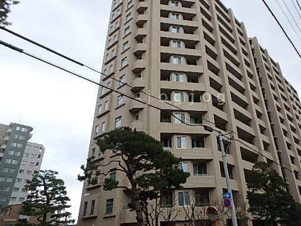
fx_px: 235
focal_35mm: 27
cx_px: 187
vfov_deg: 51.2
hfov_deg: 64.5
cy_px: 98
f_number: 3.5
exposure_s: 1/400
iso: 125
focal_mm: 3.7
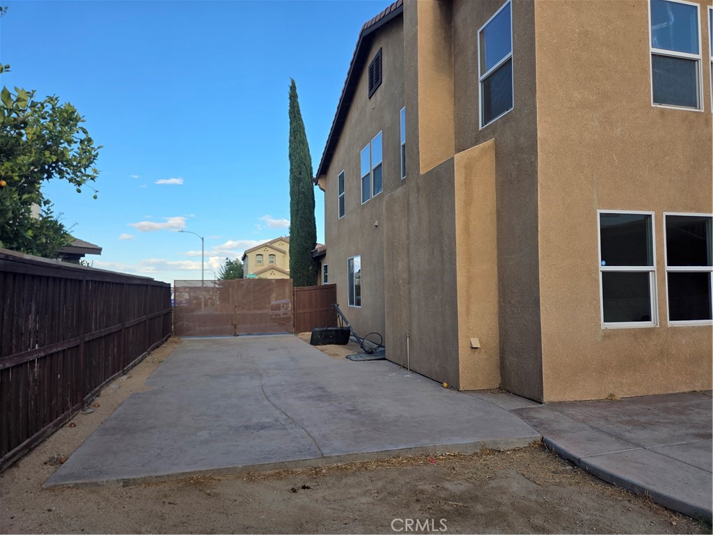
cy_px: 268
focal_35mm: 23
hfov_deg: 73.9
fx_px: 474
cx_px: 356
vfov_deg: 58.9
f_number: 1.8
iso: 80
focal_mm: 5.4
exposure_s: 1/2628
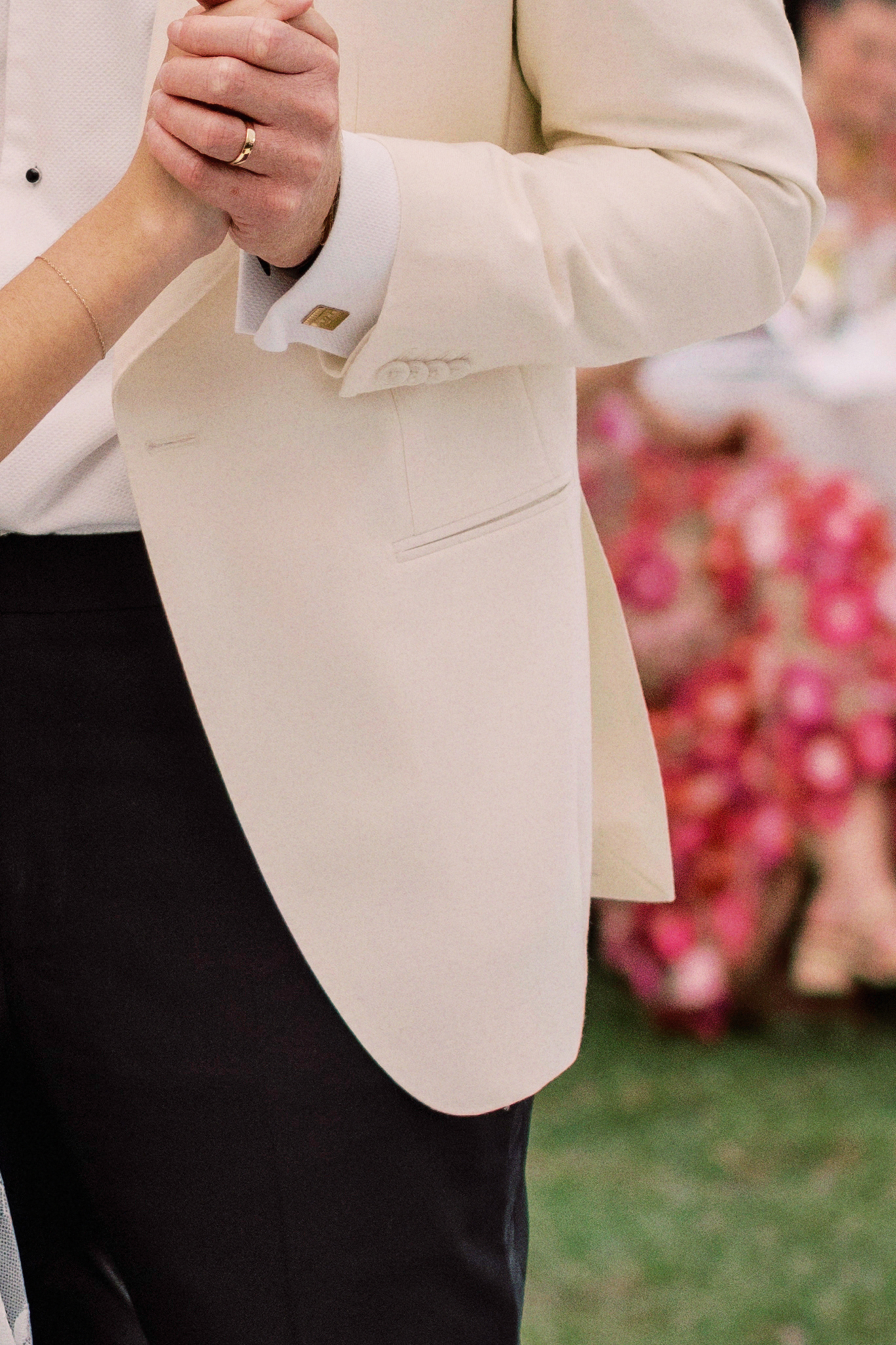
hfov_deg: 5.5
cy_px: 213
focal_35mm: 249
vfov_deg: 8.3
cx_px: -120
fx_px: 9298
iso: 400
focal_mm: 55
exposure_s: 1/2500
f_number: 2.2
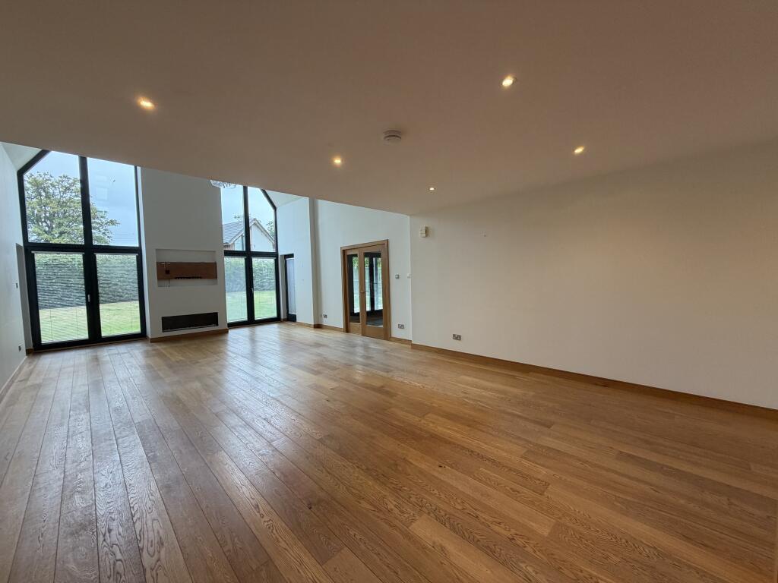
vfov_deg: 85.7
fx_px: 315
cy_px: 292
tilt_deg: -2.7
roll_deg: +2.1
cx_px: 389
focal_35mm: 14
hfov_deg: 102.1
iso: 160
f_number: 2.2
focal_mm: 2.22
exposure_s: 1/100
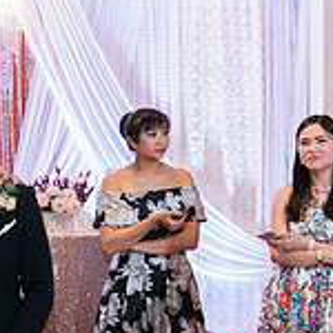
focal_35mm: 79
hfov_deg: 21.5
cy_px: 261
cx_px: 36
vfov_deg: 21.7
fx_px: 860
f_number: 2.8
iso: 1000
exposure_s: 1/160
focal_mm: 24
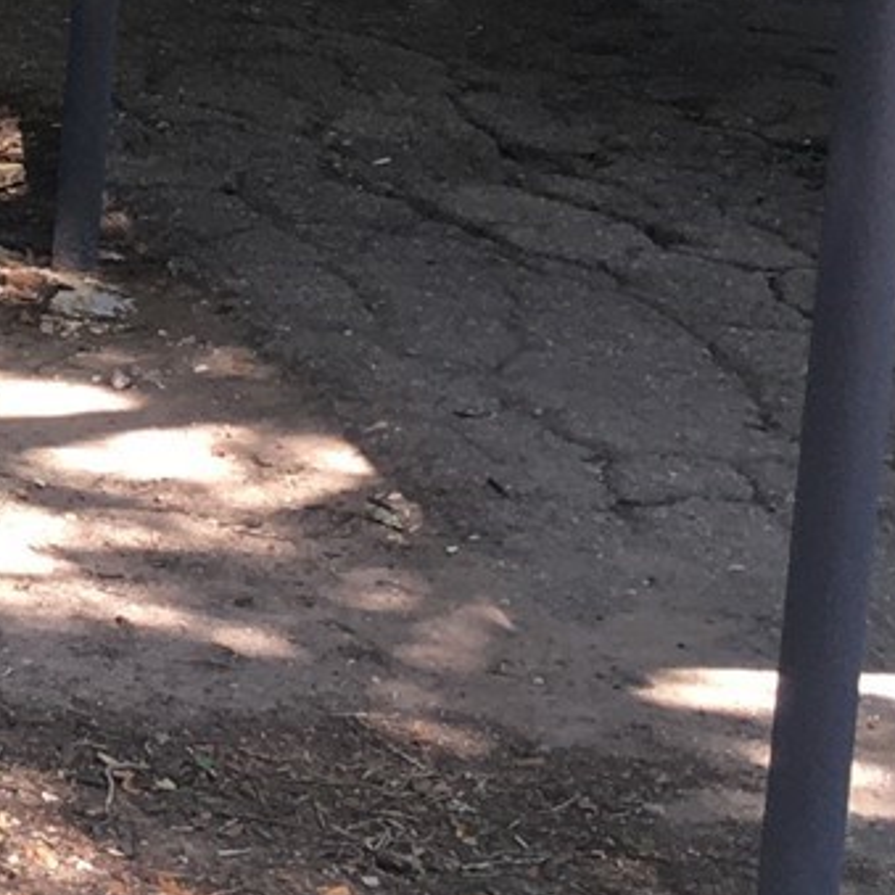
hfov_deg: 9.5
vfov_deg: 11.0
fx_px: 4534
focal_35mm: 155
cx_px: -1500
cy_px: -203
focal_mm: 4.15
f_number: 2.2
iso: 32
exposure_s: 1/120
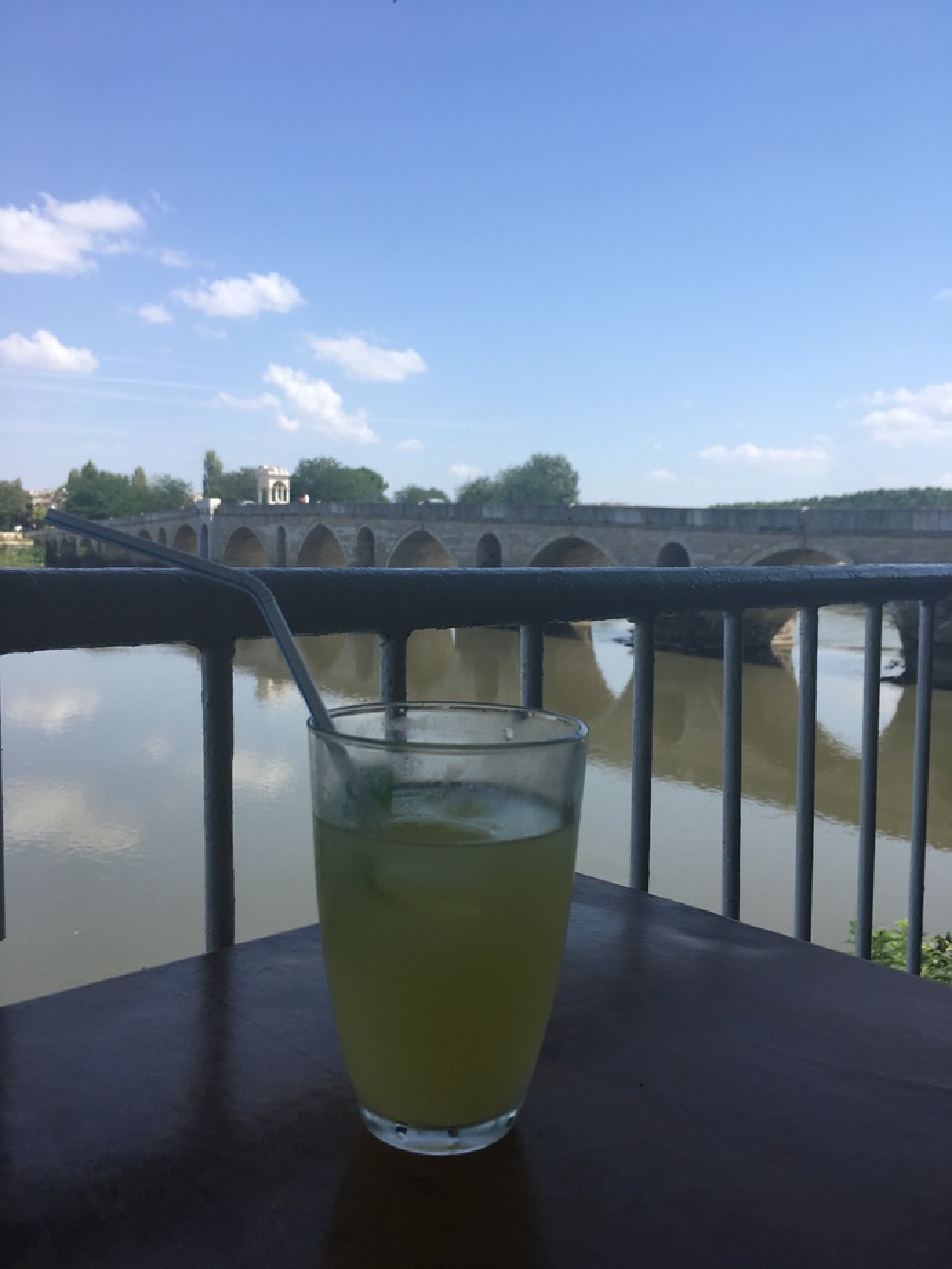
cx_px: 476
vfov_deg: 61.7
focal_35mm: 29
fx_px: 1063
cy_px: 634
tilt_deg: -6.8
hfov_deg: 48.2
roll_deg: -1.2
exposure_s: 1/1131
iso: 25
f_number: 2.2
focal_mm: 4.15
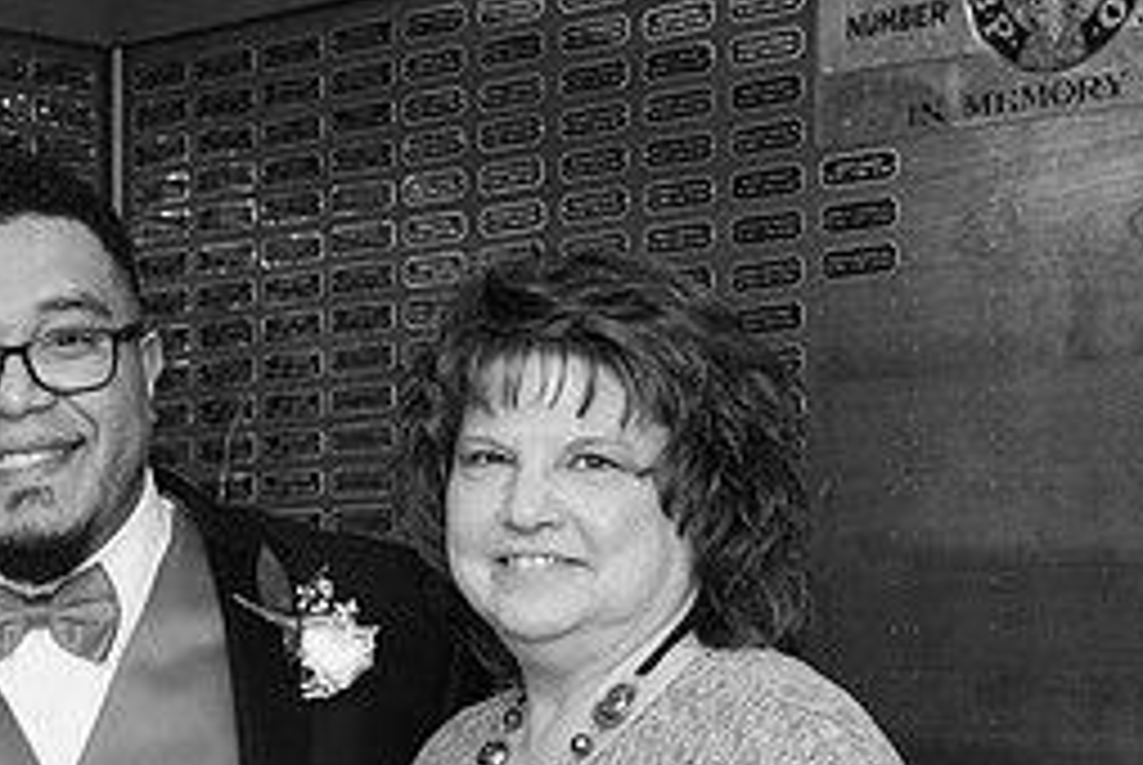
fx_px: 3338
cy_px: 754
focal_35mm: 105
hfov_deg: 19.1
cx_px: 99
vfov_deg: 12.9
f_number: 4
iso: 800
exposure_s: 1/200
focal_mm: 46
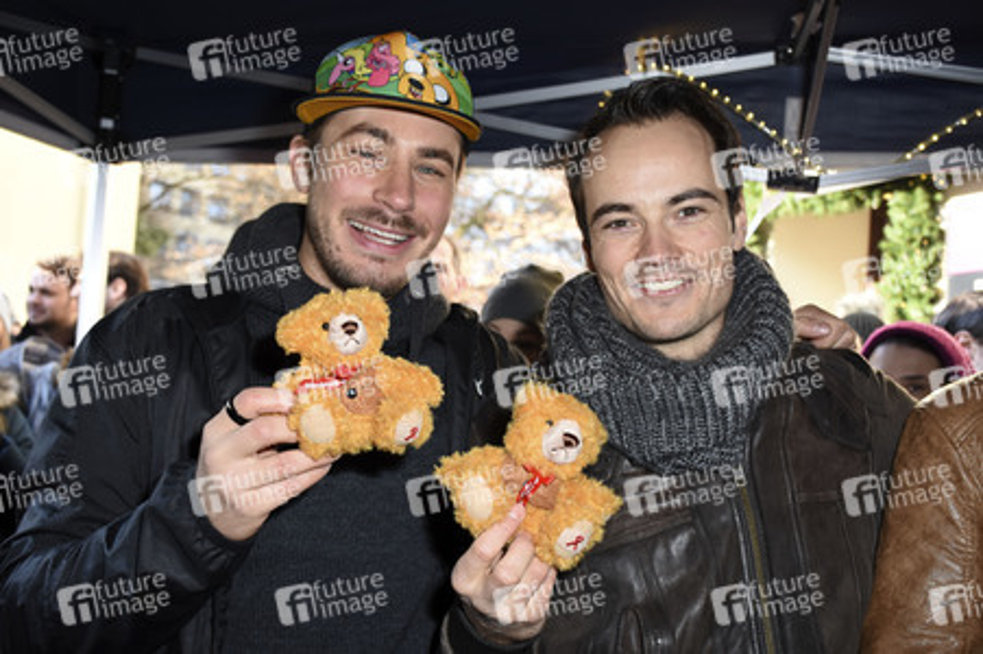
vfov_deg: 33.0
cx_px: 492
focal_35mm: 40
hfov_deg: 48.0
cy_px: 327
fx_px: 1105
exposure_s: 1/250
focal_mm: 27
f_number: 4
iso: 640
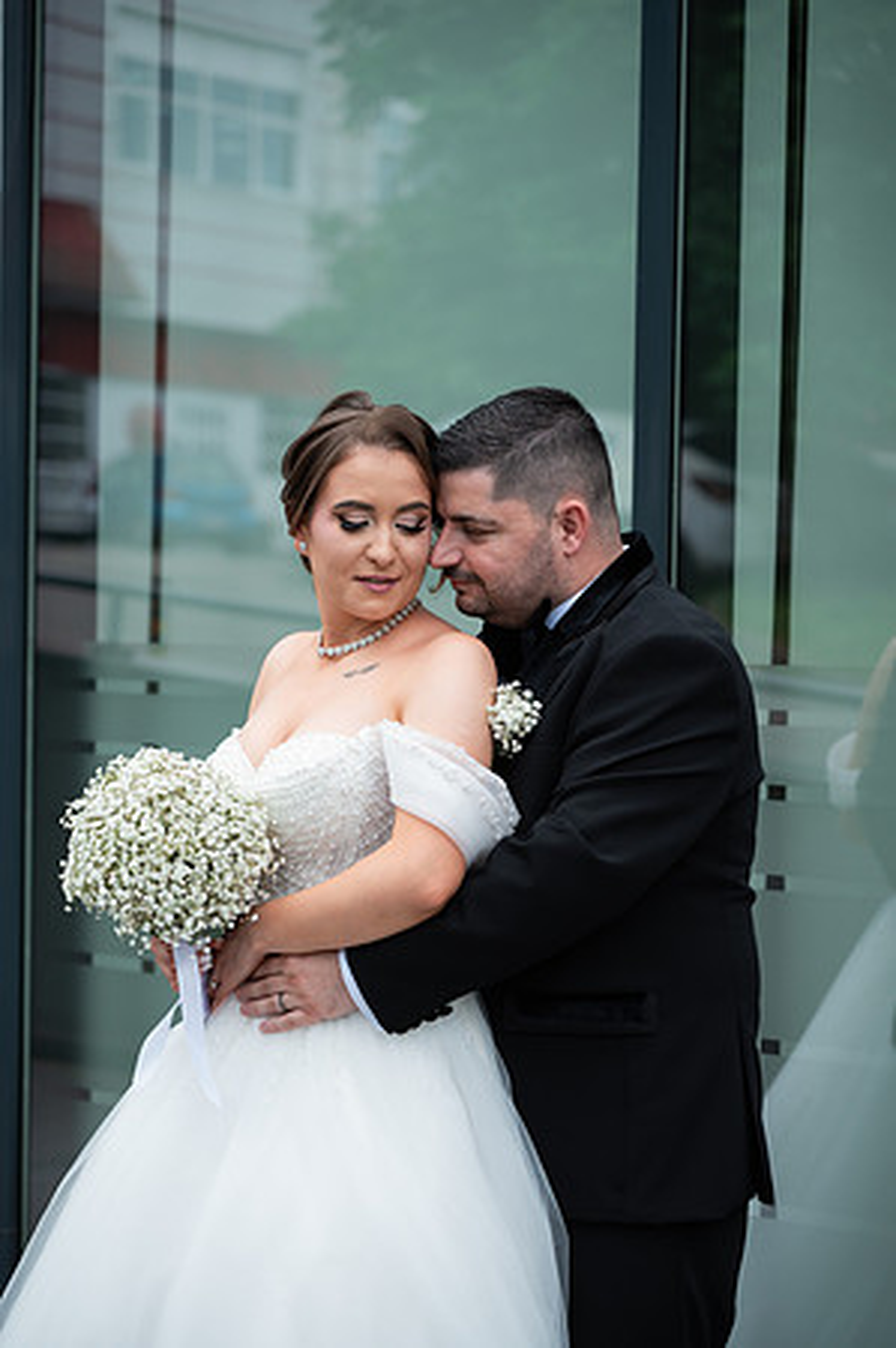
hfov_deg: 18.1
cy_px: 674
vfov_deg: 27.0
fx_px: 2806
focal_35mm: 75
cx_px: 448
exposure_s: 1/800
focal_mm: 75
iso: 200
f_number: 3.2
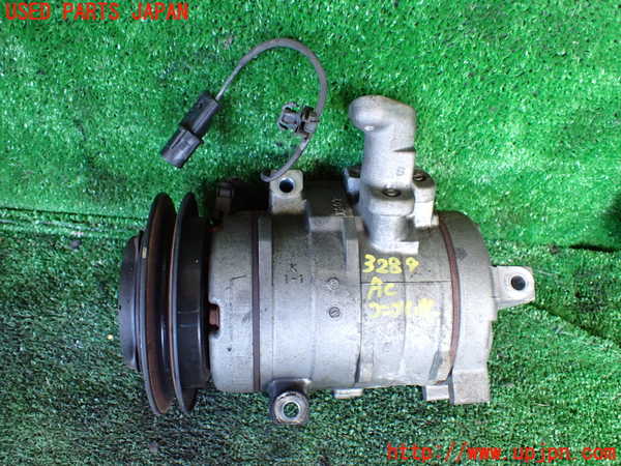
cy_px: 233
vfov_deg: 46.8
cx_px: 310
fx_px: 538
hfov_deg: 60.0
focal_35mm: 30
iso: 800
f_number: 2.3
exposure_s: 1/125
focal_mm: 5.4
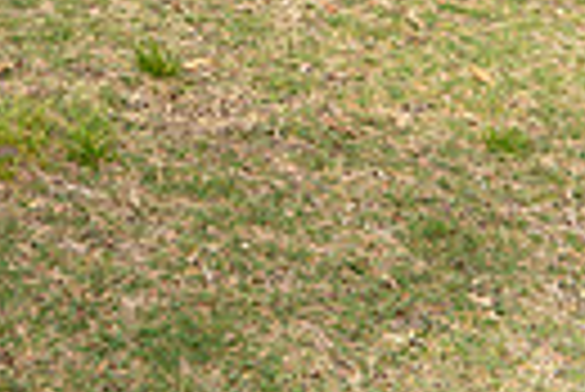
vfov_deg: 11.5
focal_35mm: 97
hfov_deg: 20.5
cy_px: -572
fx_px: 1578
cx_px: 45
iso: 160
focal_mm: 28
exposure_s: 1/250
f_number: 4.5
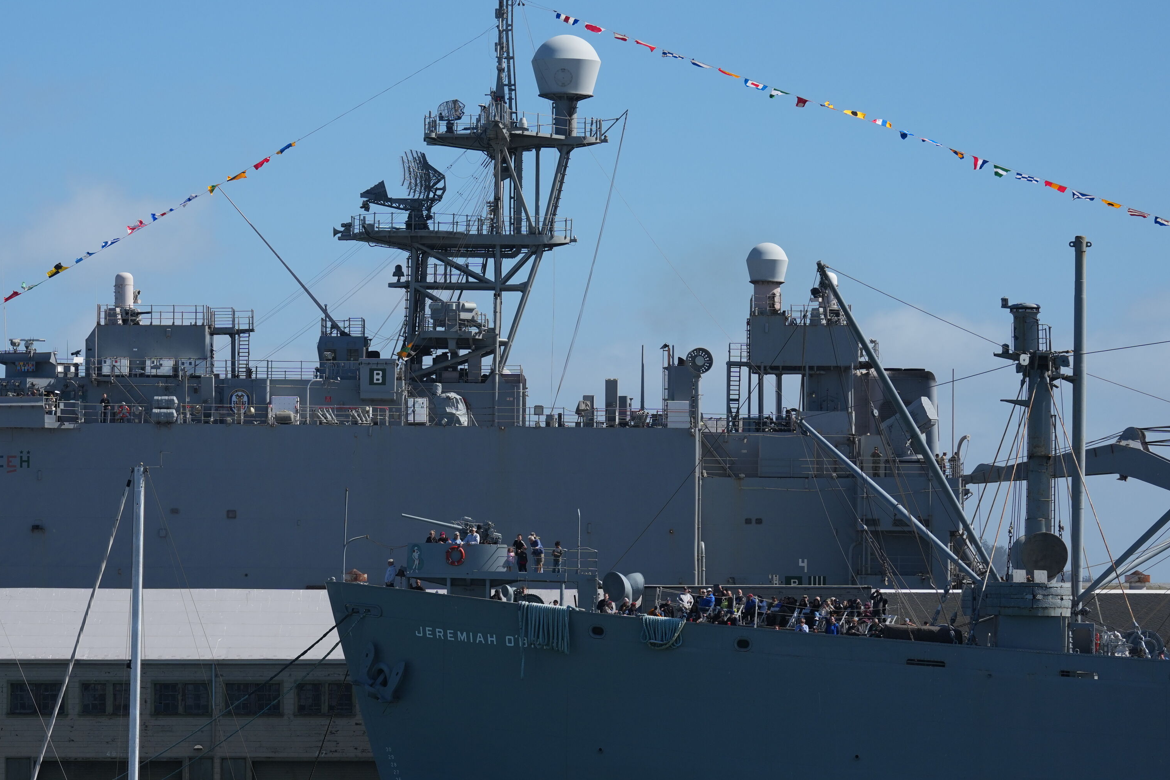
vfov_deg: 8.1
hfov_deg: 12.1
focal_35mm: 169
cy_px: 390
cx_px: 396
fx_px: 5492
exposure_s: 1/3200
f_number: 4.5
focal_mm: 118
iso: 320
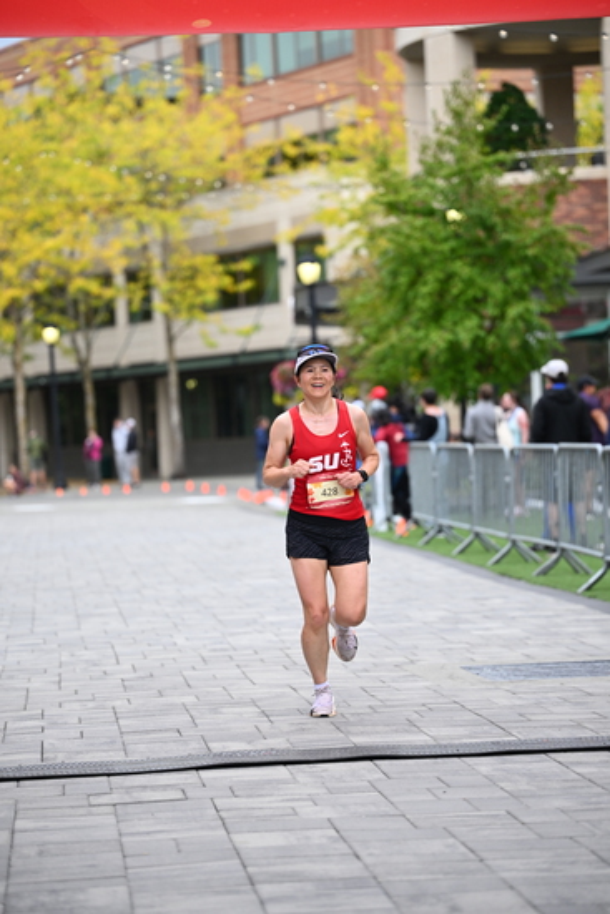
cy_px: 457
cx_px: 305
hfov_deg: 11.9
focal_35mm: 115
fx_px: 2921
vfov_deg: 17.8
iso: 640
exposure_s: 1/2000
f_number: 2.8
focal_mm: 115
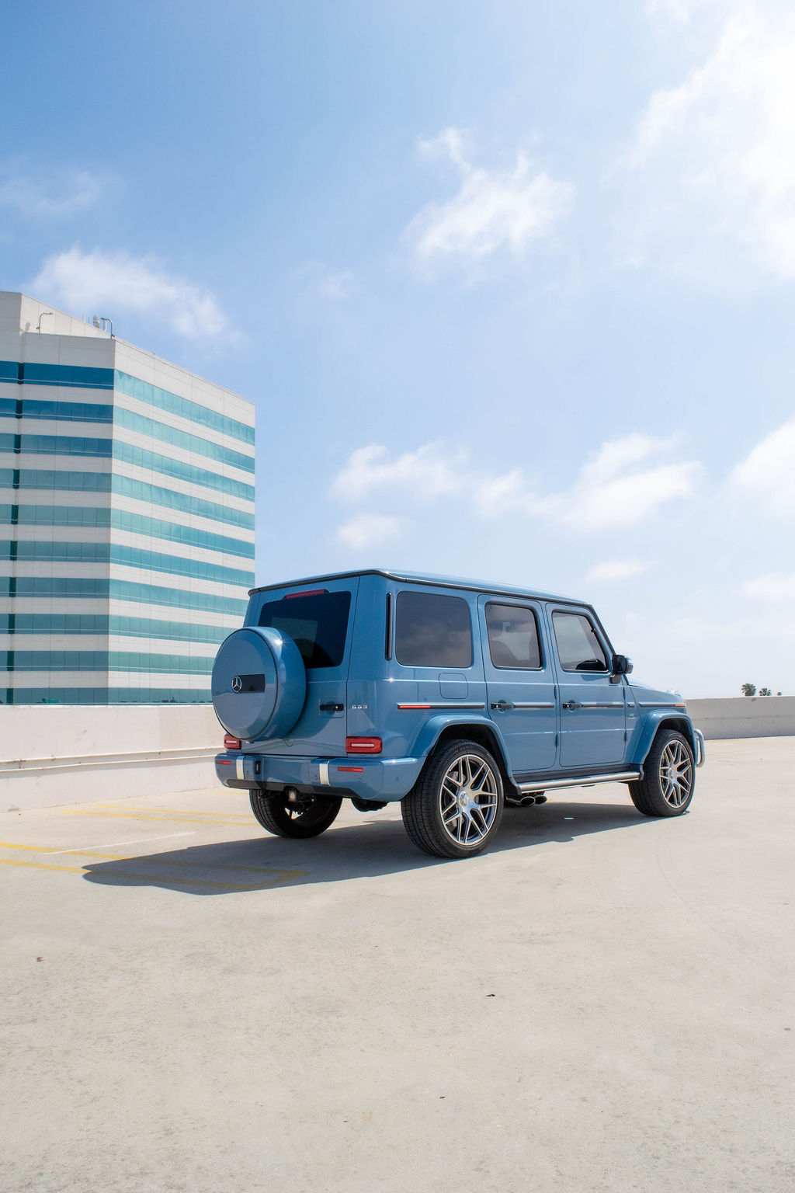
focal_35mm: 27
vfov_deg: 67.4
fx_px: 894
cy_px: 596
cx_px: 398
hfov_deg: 47.9
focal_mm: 18
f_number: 8
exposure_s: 1/2000
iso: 360
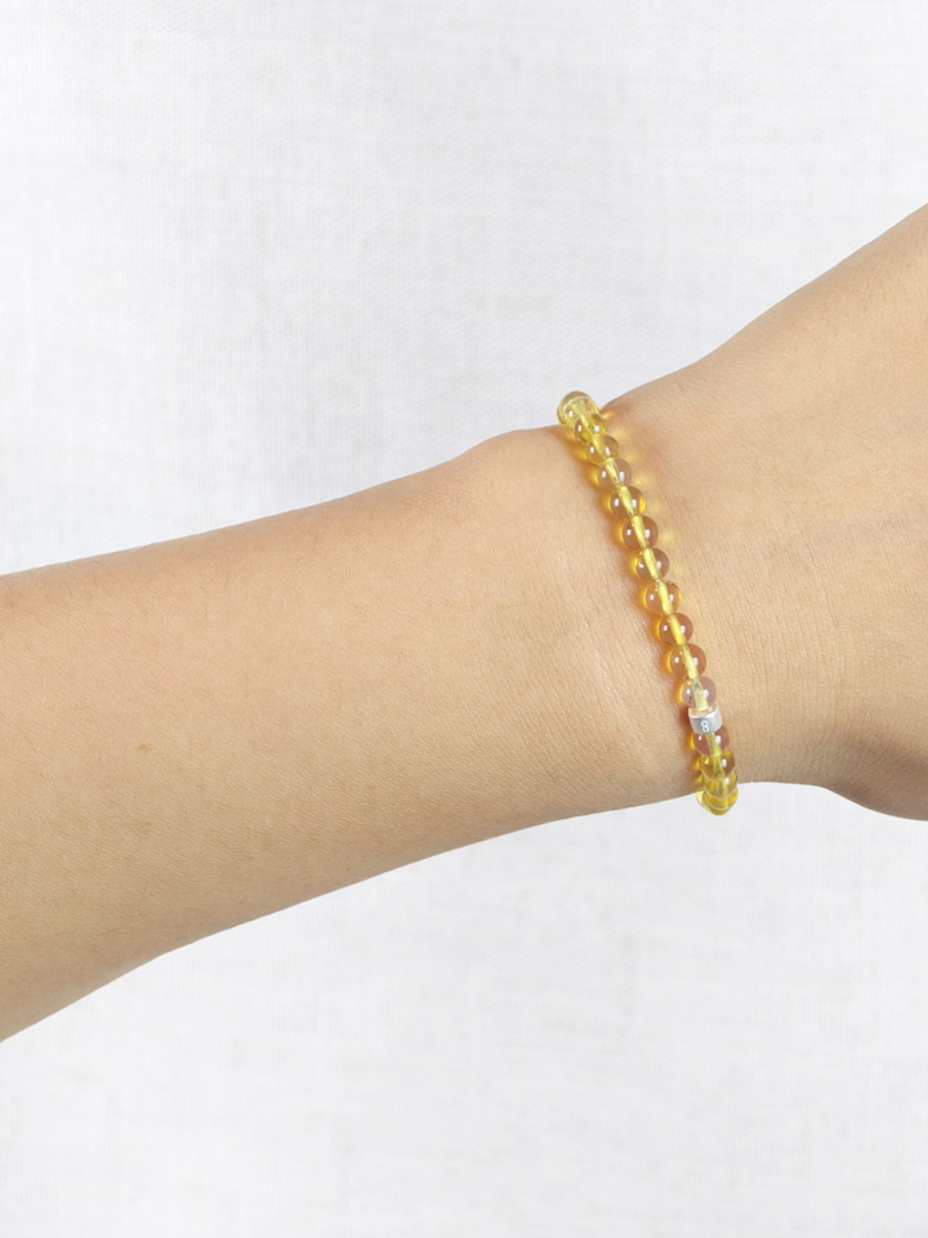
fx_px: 3038
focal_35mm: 85
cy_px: 619
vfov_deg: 23.0
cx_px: 464
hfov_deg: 17.4
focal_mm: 22.48
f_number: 16
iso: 805
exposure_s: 1/100
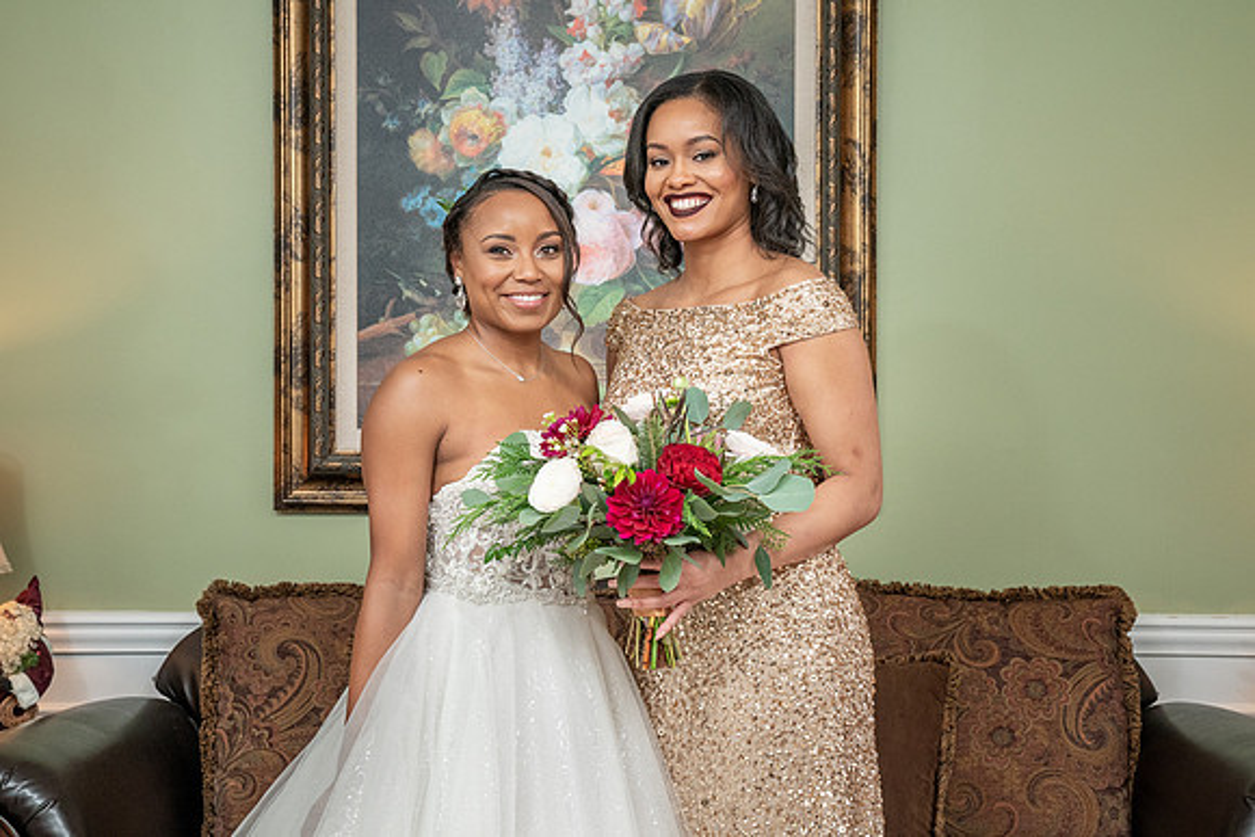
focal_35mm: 54
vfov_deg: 25.1
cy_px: 424
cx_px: 626
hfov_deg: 36.8
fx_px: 1884
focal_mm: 46
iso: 2000
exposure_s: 1/250
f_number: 5.6
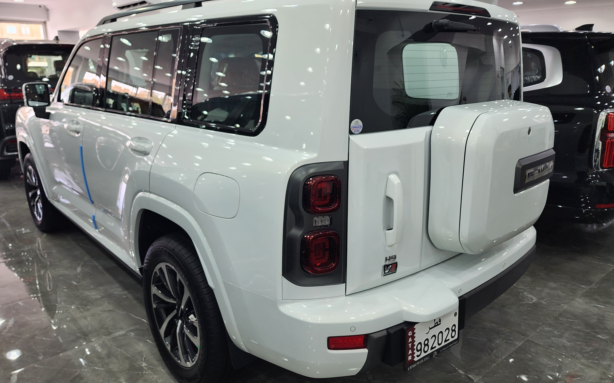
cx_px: 298
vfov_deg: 46.0
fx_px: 452
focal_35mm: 27
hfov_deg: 68.4
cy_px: 180
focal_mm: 6.4
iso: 64
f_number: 1.8
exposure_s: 1/180
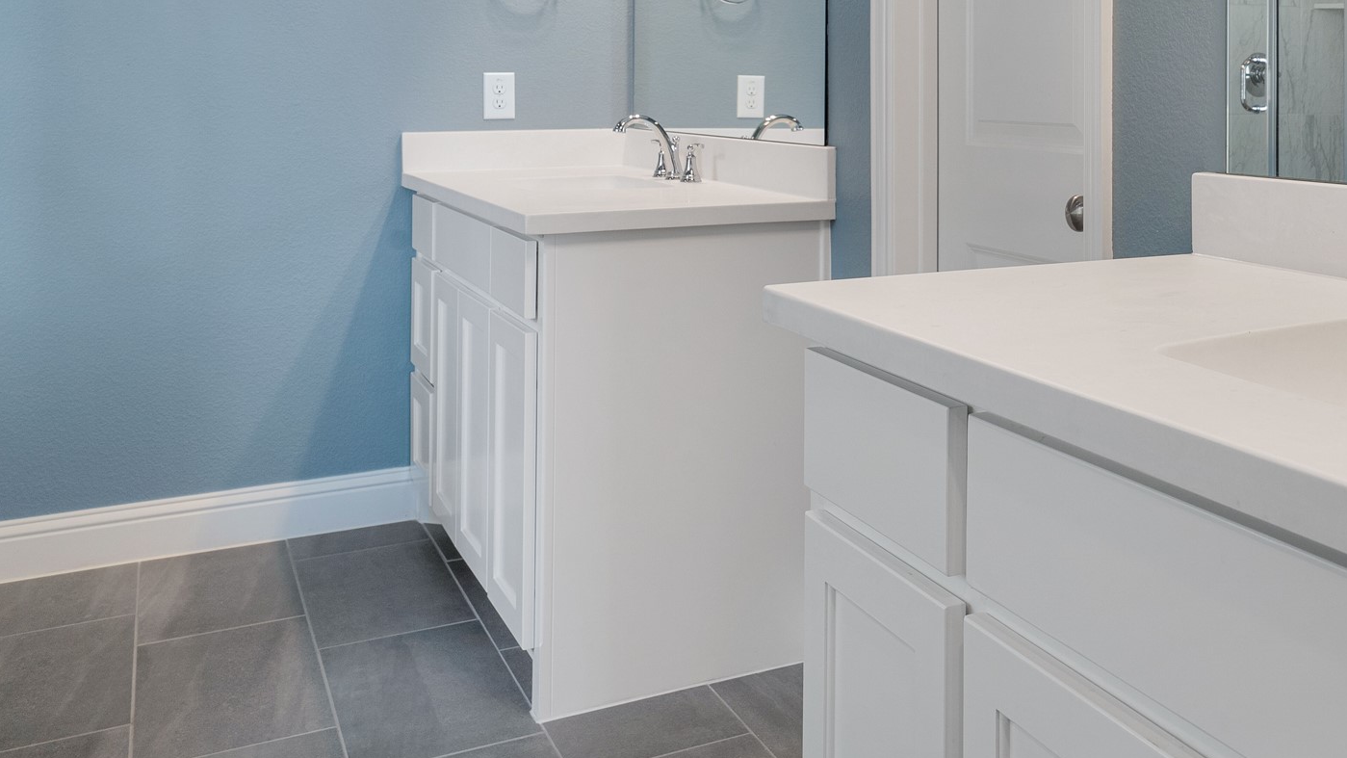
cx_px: 996
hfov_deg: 49.7
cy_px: 110
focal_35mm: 39
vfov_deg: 29.5
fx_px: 1393
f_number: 9
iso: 500
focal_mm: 24
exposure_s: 1/13
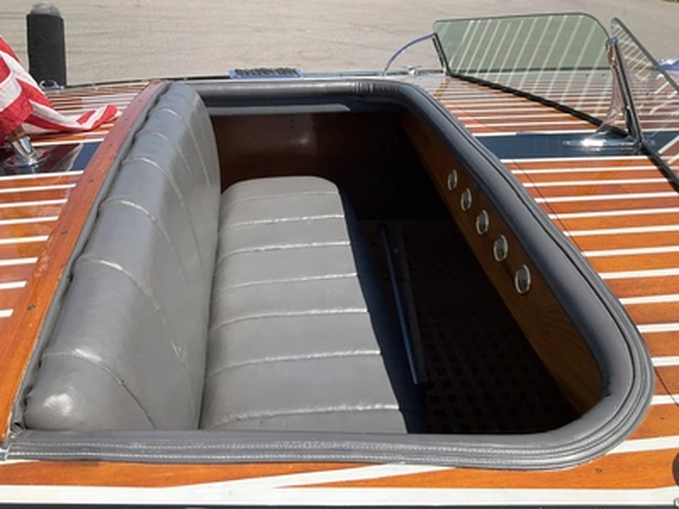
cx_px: 340
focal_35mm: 29
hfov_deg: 61.7
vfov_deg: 48.2
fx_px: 569
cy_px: 254
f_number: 1.8
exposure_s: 1/1250
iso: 25
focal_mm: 3
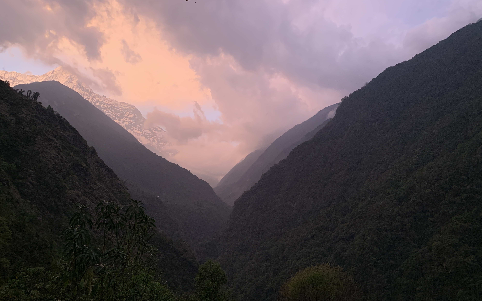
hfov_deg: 66.5
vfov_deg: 44.3
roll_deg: -0.4
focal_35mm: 28
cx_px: 242
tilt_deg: +8.4
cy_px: 183
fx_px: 368
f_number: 1.8
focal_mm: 4.25
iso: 125
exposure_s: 1/60
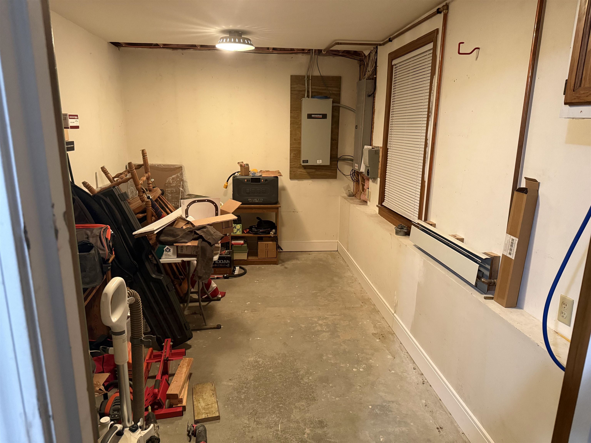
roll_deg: -0.7
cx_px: 296
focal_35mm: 24
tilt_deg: -12.8
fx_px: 410
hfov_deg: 71.6
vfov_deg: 56.8
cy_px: 222
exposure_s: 1/60
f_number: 1.78
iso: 640
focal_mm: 6.76
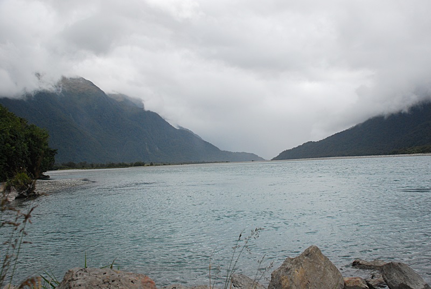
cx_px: 216
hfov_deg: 57.2
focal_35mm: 33
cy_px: 144
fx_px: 396
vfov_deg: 40.1
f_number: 5.6
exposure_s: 1/2500
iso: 400
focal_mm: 22
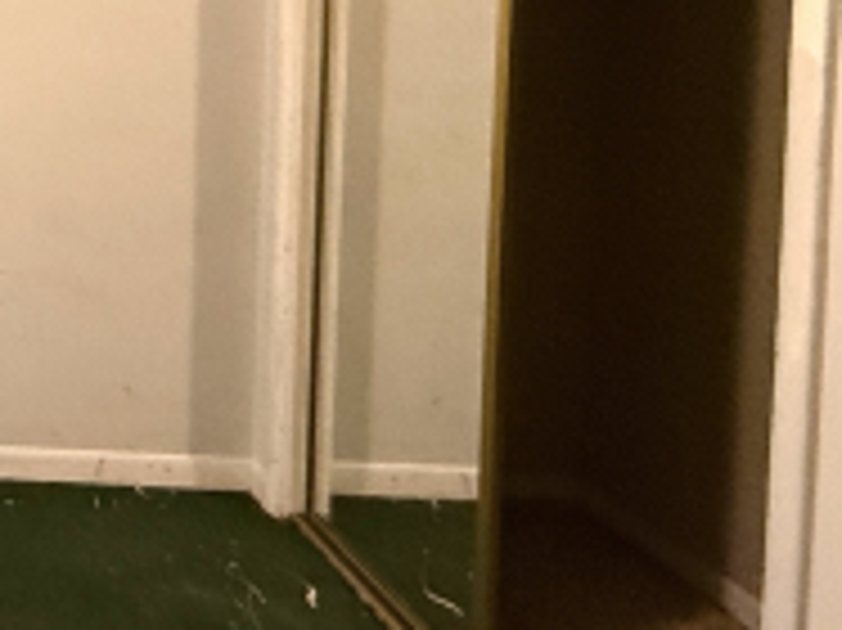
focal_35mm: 50
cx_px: -398
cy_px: -94
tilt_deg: +0.5
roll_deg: -0.3
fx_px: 1215
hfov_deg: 27.4
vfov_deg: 26.4
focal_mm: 2.22
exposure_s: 1/60
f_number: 2.2
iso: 320
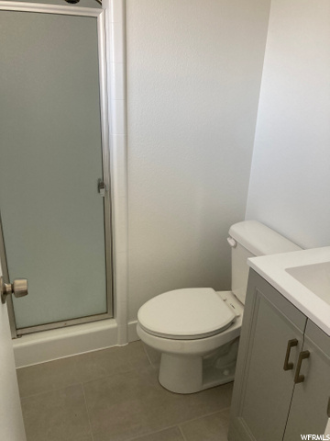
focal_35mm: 28
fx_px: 356
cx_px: 165
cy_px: 220
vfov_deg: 63.4
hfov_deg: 49.7
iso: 80
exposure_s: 1/92
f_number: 1.8
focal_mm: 3.99
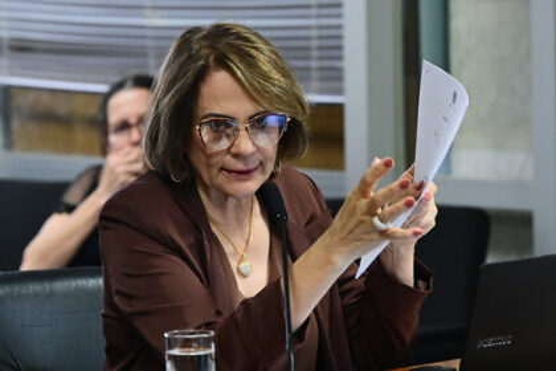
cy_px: 186
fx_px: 3243
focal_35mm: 210
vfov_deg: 6.5
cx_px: 278
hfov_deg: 9.8
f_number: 4.5
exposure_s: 1/200
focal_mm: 140
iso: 5000
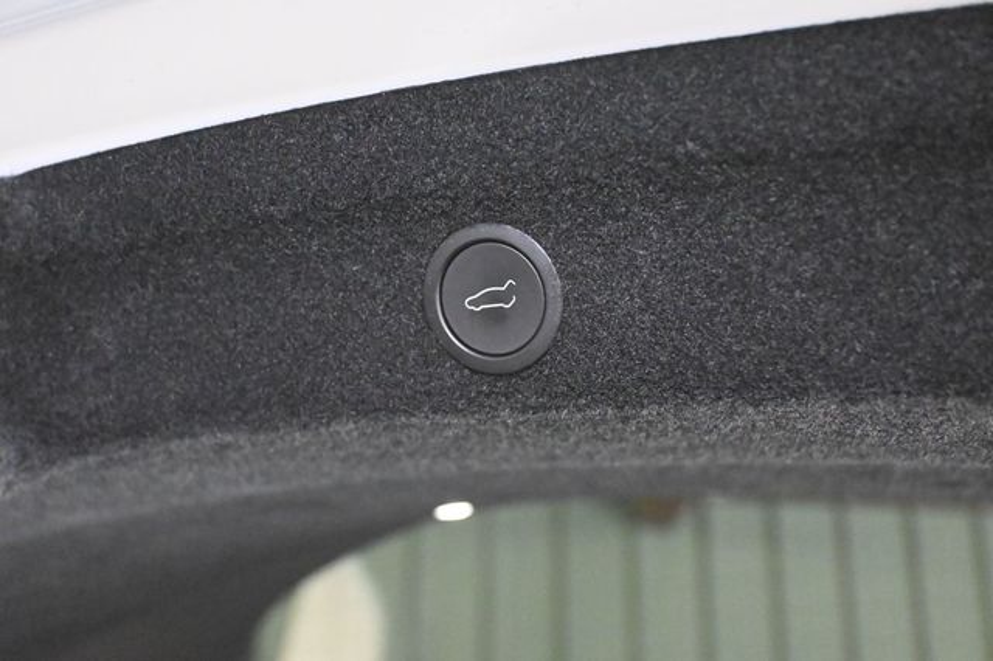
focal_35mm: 49
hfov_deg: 40.6
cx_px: 496
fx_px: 1344
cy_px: 330
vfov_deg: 27.6
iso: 12800
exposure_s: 1/50
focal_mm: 32.5
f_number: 5
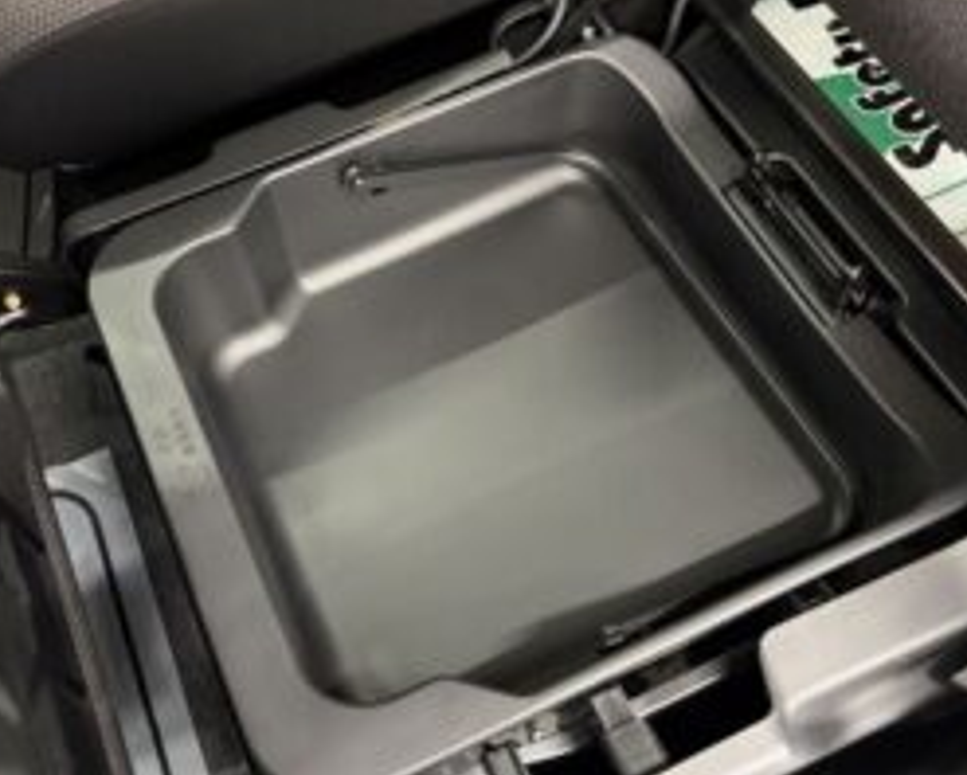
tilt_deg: -60.6
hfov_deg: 49.8
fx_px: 1031
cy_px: 354
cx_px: 372
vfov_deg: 41.2
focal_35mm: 36
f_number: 1.6
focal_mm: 5.96
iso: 640
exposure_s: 1/25
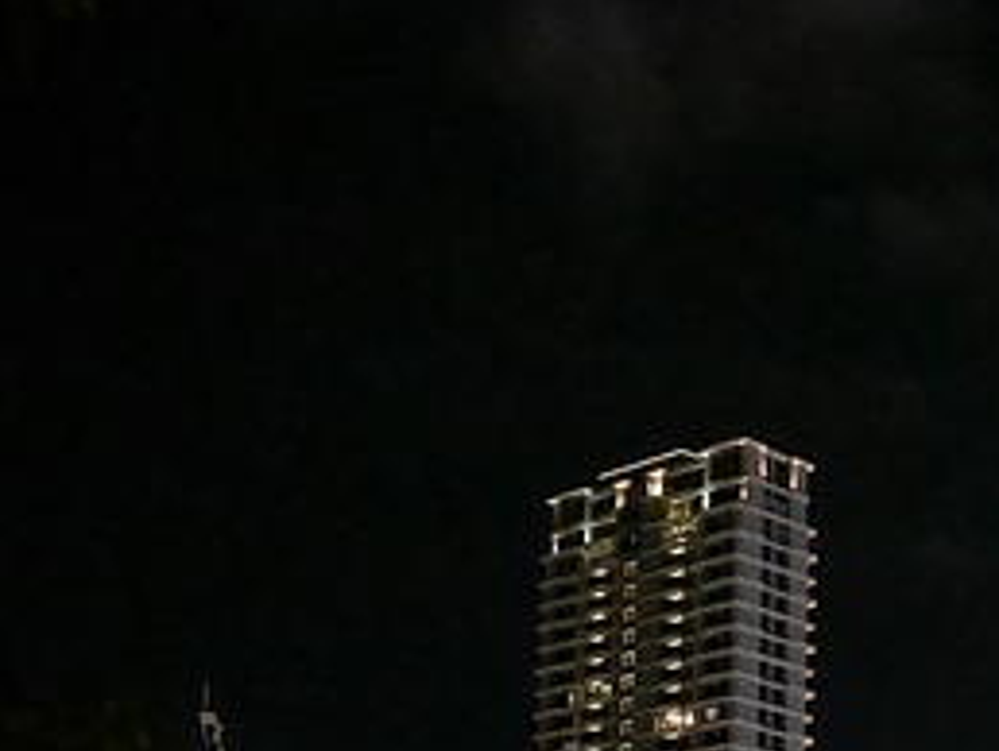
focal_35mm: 67
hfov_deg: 26.8
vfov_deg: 20.1
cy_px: 974
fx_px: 1935
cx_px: 1080
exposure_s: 1/2.5
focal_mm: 12
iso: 3200
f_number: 10
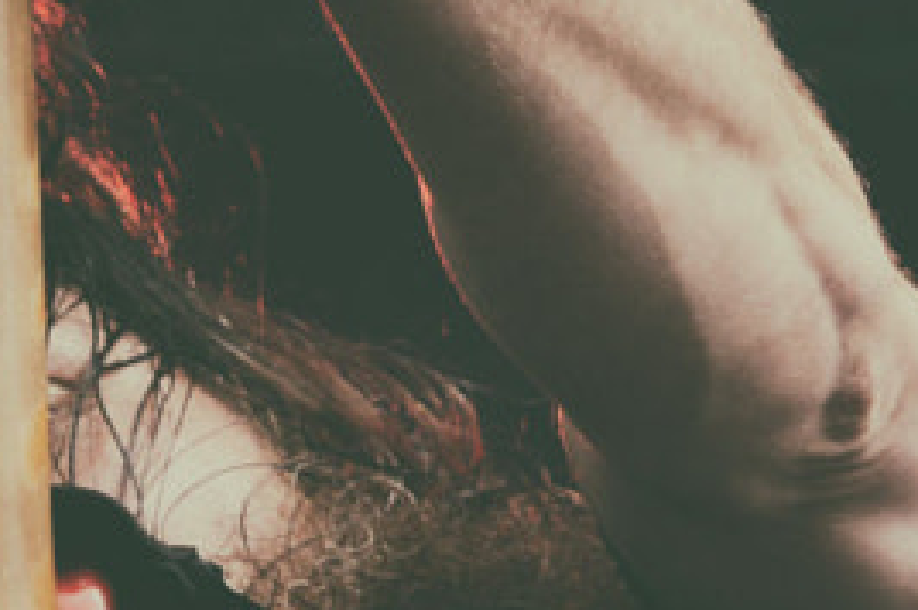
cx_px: 113
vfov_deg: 2.2
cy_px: -363
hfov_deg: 3.3
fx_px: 15969
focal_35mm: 627
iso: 250
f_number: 5
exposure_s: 1/1000
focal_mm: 70
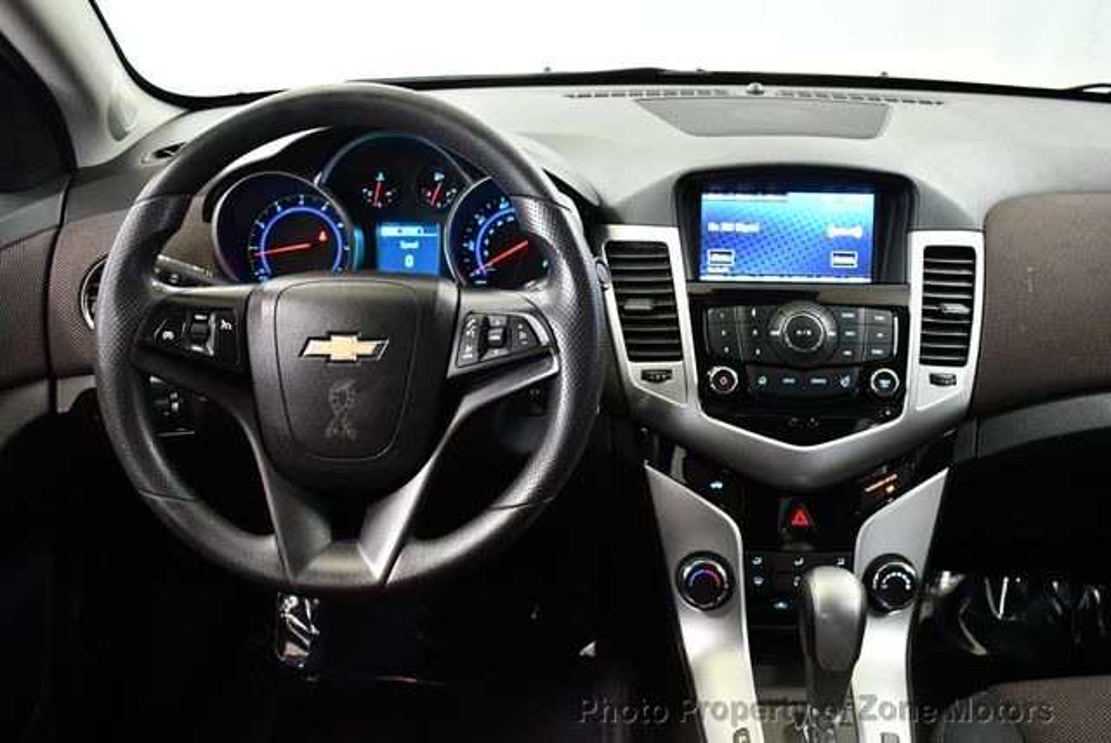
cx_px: 556
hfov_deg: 53.1
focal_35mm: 36
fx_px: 1112
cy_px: 372
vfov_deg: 36.9
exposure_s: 1/80
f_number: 3.5
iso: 3200
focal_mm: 18
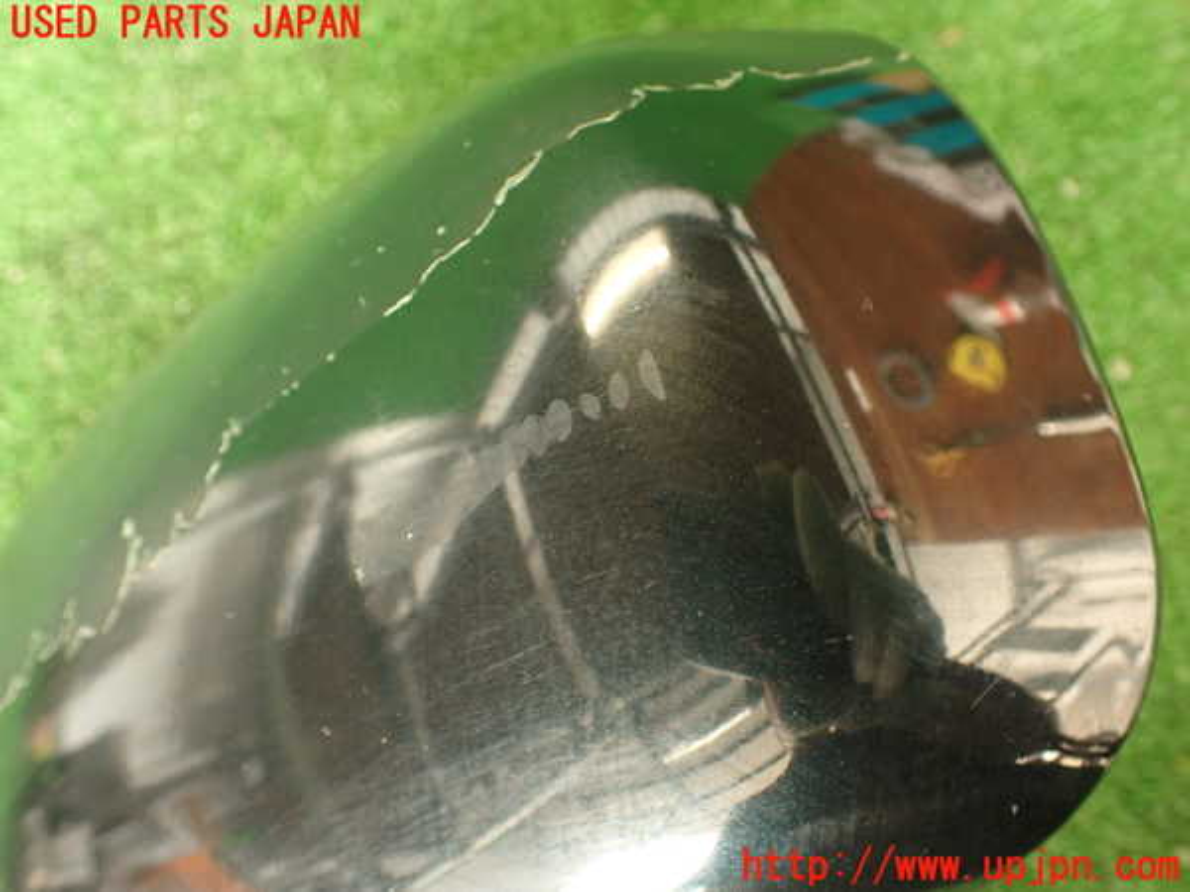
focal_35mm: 32
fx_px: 1100
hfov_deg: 56.8
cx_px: 595
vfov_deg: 44.2
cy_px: 446
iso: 250
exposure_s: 1/30
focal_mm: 5.79
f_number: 2.4
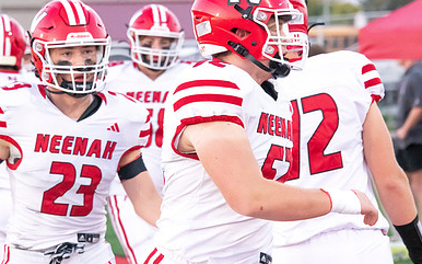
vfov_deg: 4.8
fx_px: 3173
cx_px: 216
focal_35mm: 276
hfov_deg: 7.6
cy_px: 123
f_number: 7.1
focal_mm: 180
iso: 10000
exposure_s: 1/640
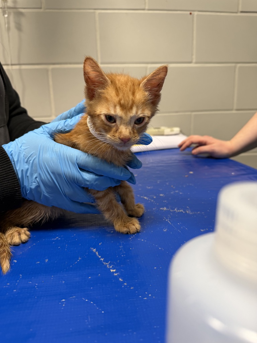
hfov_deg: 56.8
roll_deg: +2.8
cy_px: 172
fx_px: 238
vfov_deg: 71.6
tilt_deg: -13.3
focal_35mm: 24
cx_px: 128
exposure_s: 1/60
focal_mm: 6.76
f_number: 1.78
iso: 125
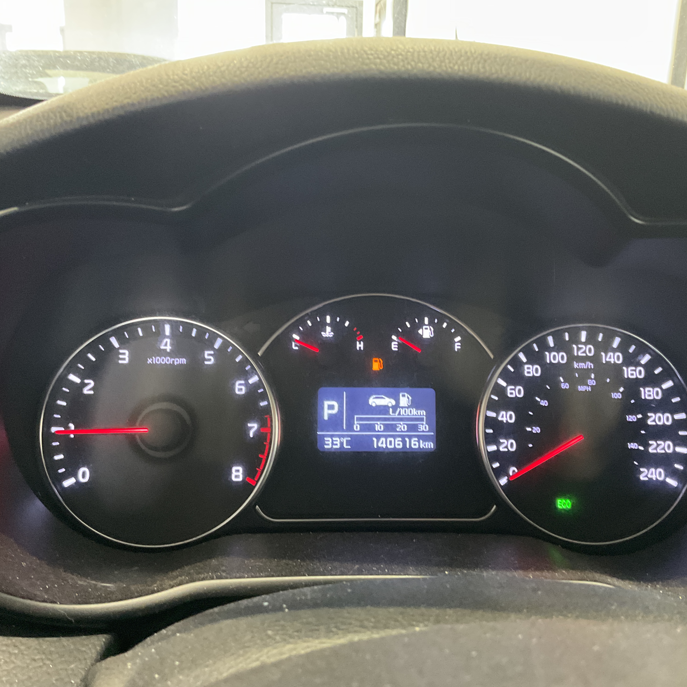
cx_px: 367
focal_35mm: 35
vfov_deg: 47.2
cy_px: 345
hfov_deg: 47.2
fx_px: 786
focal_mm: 3
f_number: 1.8
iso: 320
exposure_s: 1/30
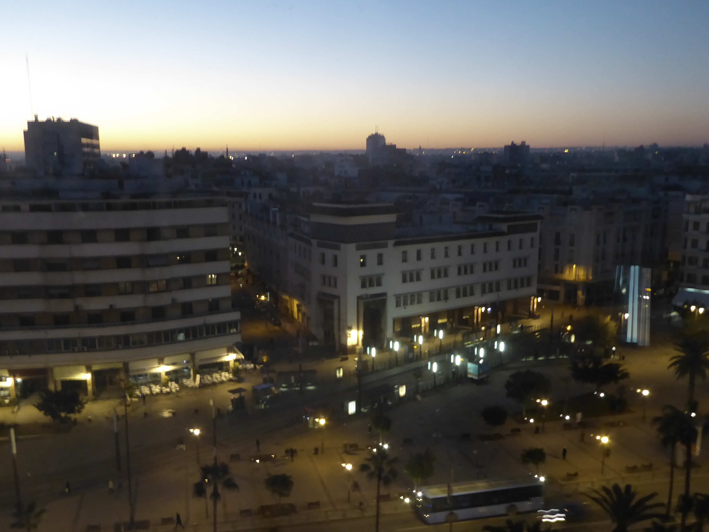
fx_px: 758
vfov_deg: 38.4
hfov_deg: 50.1
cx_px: 333
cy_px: 331
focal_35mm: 37
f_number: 3.5
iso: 400
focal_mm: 5
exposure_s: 1/5
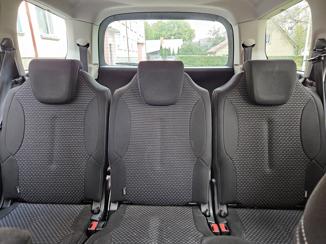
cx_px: 163
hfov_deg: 73.9
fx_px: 217
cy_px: 122
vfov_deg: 58.9
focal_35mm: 23
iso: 640
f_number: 1.8
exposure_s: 1/50
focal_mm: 5.4
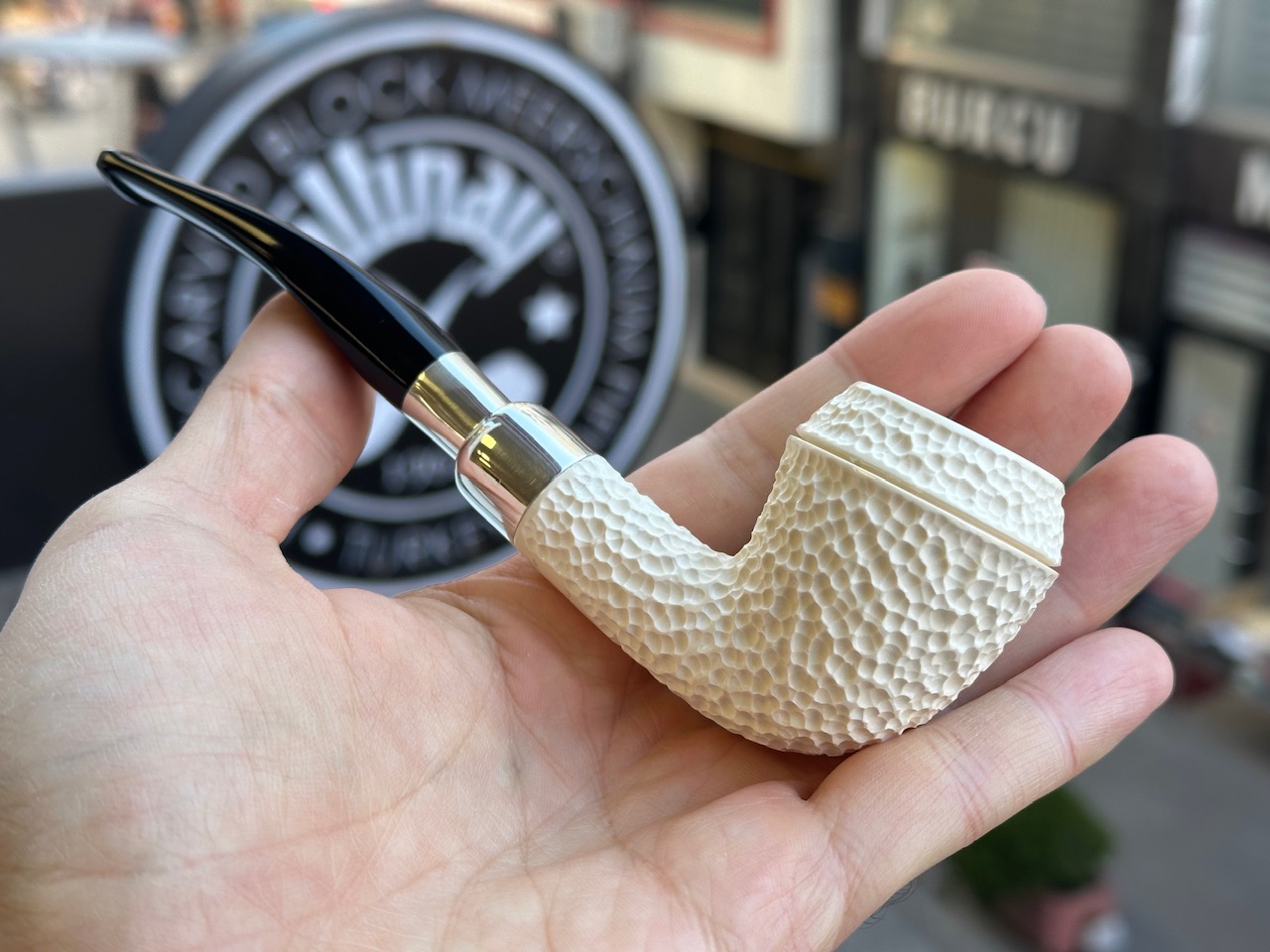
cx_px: 635
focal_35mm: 48
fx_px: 1761
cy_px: 476
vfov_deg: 30.3
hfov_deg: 39.7
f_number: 1.78
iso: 50
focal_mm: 6.86
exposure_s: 1/209
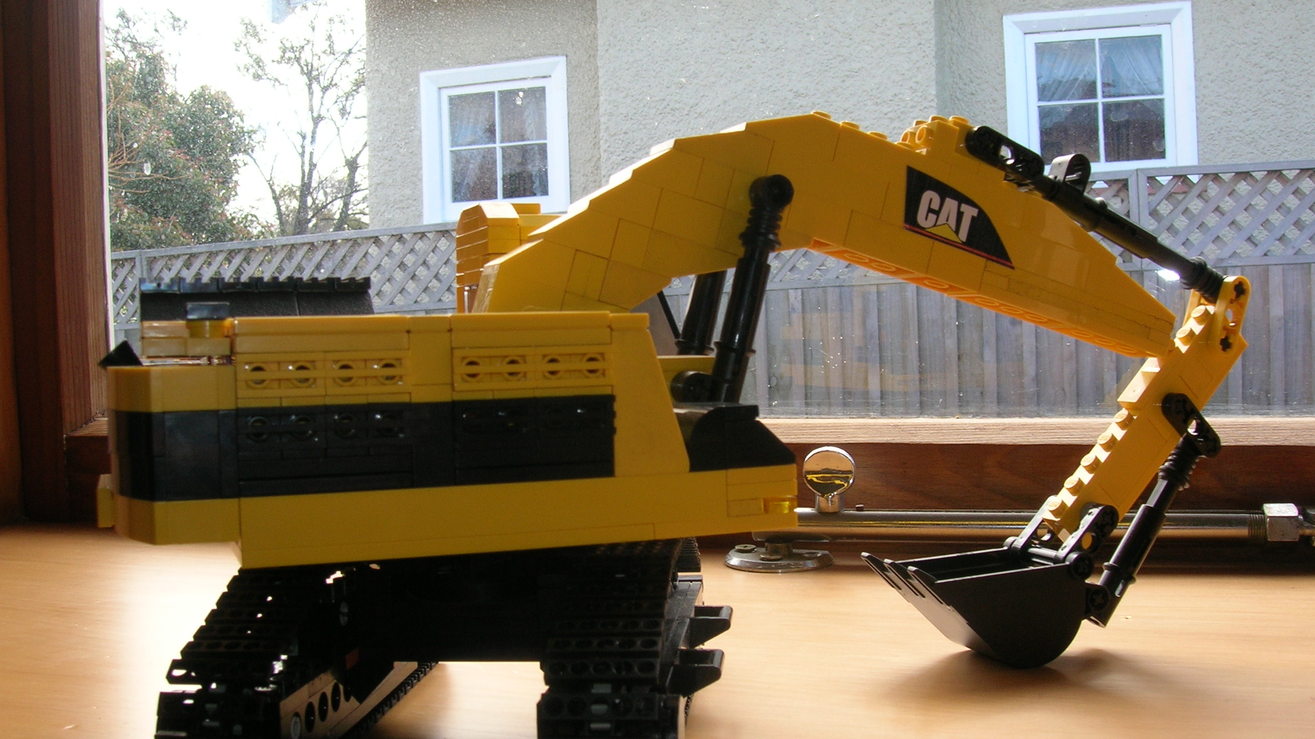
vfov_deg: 31.1
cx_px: 661
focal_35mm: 38
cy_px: 417
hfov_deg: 52.8
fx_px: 1325
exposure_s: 1/40.4
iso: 50
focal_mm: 5.7
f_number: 4.9
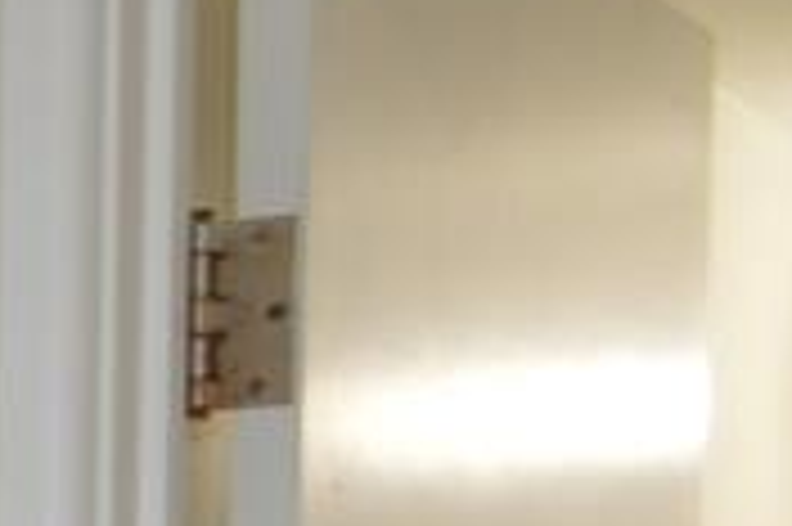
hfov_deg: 10.1
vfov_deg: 8.1
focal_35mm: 157
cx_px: -1490
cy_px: 1250
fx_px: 3451
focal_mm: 18
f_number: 3.5
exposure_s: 1/60
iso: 400
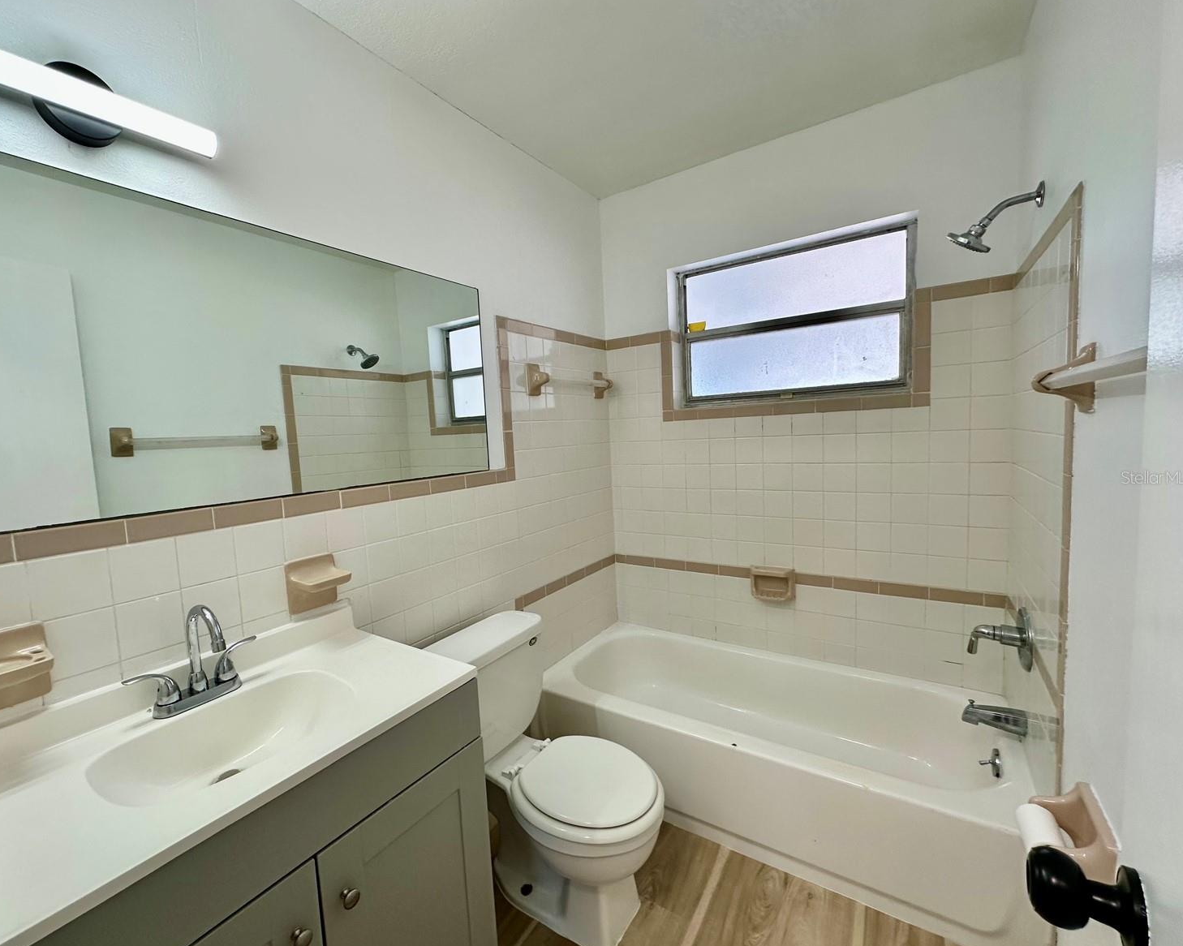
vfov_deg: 84.0
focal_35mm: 15
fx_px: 525
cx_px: 548
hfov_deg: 96.6
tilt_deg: -4.8
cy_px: 477
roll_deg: +3.4
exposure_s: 1/120
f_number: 2.2
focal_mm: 2.22
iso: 100
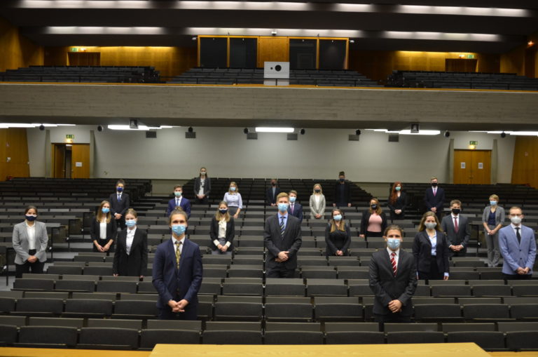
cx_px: 269
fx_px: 403
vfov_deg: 47.8
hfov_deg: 67.5
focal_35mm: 27
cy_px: 178
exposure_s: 1/50
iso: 800
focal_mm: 18
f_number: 3.5
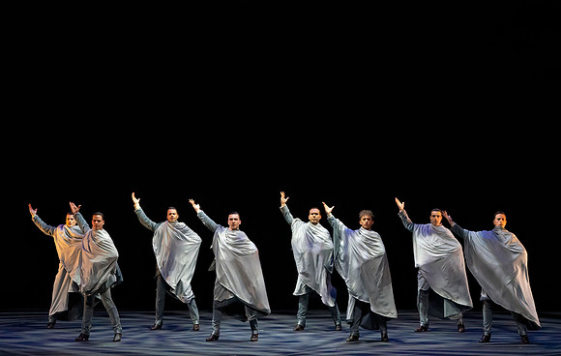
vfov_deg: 7.9
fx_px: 2566
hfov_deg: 12.5
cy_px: 225
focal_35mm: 167
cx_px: 267
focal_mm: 137
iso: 10000
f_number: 8
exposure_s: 1/400
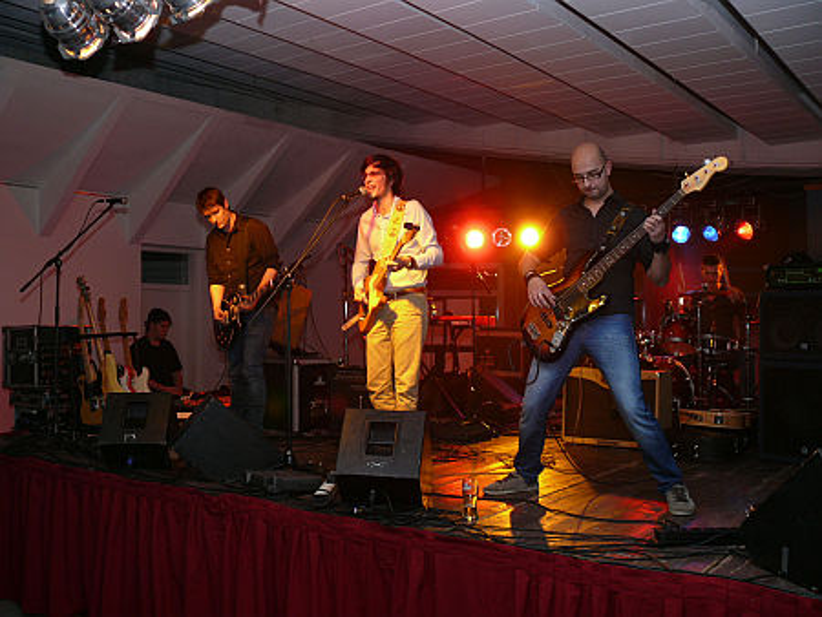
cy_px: 308
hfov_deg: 52.6
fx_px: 832
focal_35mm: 35
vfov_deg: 40.7
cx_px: 411
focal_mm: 7.4
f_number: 2.8
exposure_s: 1/30
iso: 100
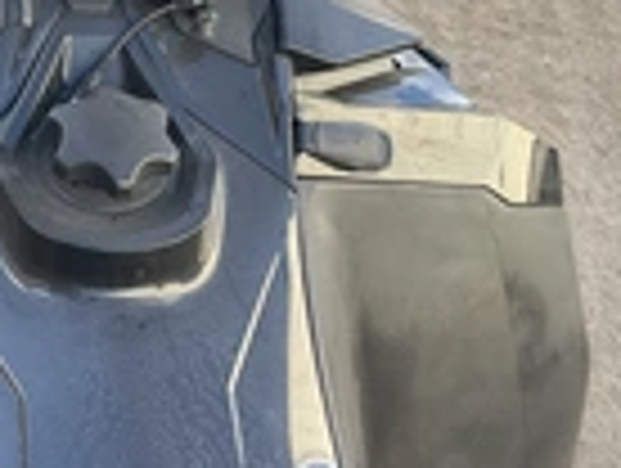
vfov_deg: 17.2
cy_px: 4
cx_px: 72
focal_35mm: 84
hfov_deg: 22.7
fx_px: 1510
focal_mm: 3
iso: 25
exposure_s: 1/246
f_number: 1.8
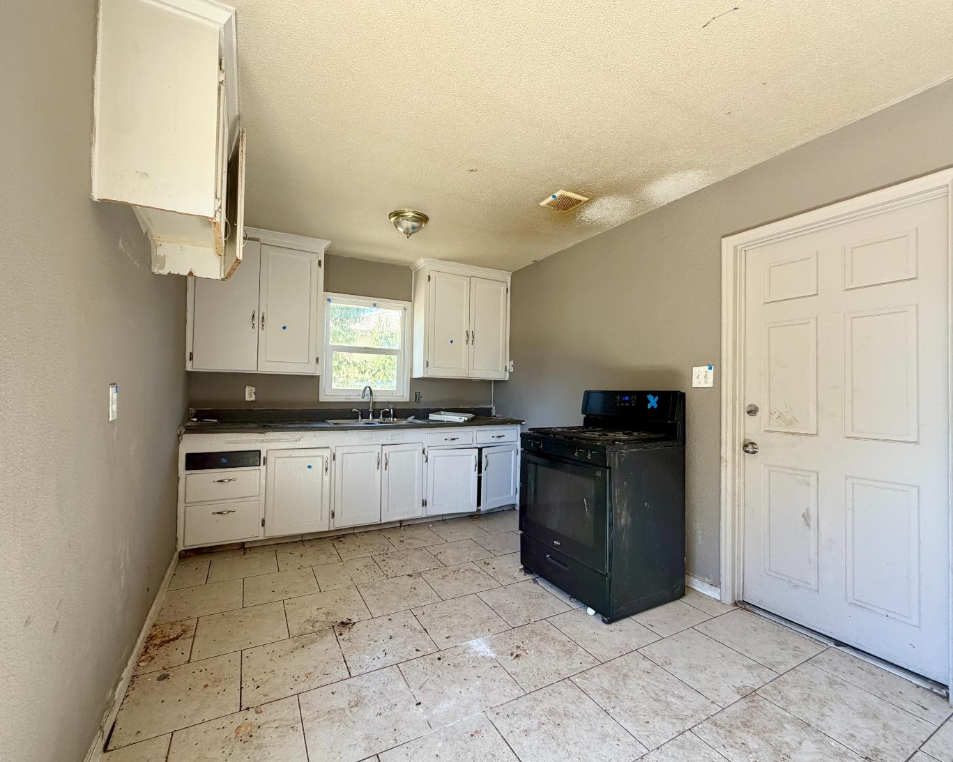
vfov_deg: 84.0
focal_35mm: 15
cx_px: 468
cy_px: 384
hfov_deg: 96.8
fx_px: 423
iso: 160
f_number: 2.2
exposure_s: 1/121
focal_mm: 2.22
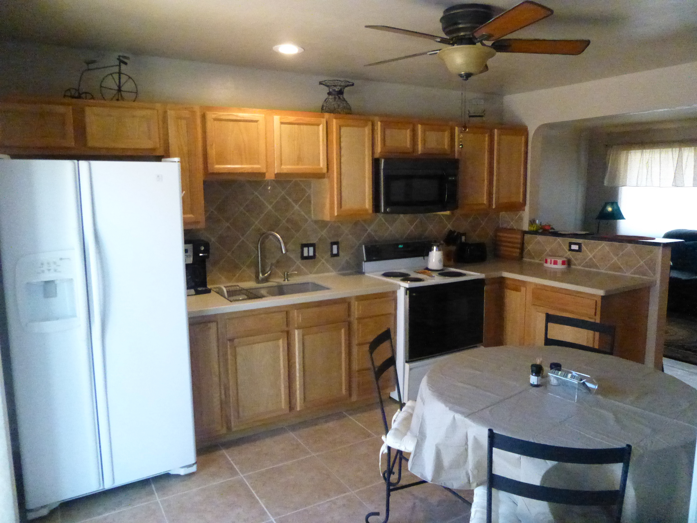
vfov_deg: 54.9
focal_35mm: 25
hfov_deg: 69.4
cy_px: 262
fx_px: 503
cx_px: 348
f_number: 3.1
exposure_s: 1/250
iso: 3200
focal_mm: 4.5
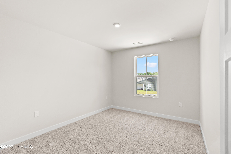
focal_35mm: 16
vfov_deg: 73.7
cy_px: 77
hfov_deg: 96.7
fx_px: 103
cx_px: 116
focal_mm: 16
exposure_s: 1/50
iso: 320
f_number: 7.1
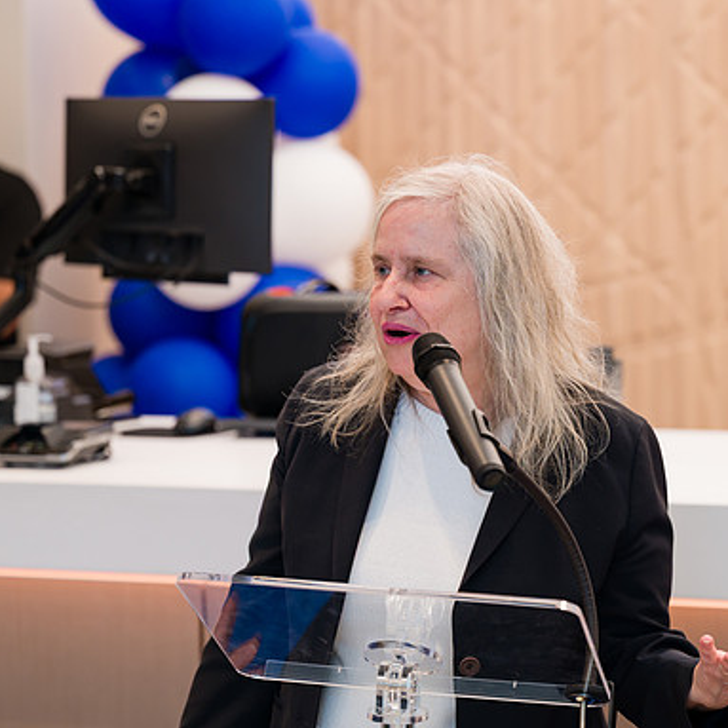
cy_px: 365
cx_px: 452
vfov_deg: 14.4
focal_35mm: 121
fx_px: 2879
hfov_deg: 14.4
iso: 400
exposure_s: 1/200
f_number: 3.2
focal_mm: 88
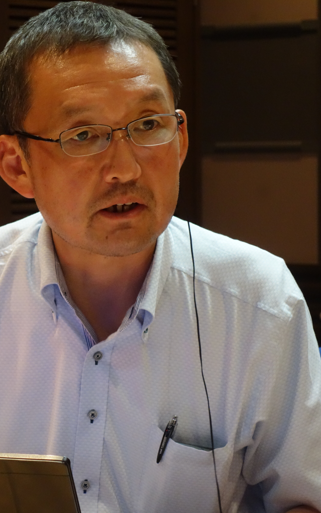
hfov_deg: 9.8
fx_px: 1861
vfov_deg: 15.7
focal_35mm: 133
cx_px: 76
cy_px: 269
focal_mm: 30.14
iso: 1600
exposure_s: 1/80
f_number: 4.5
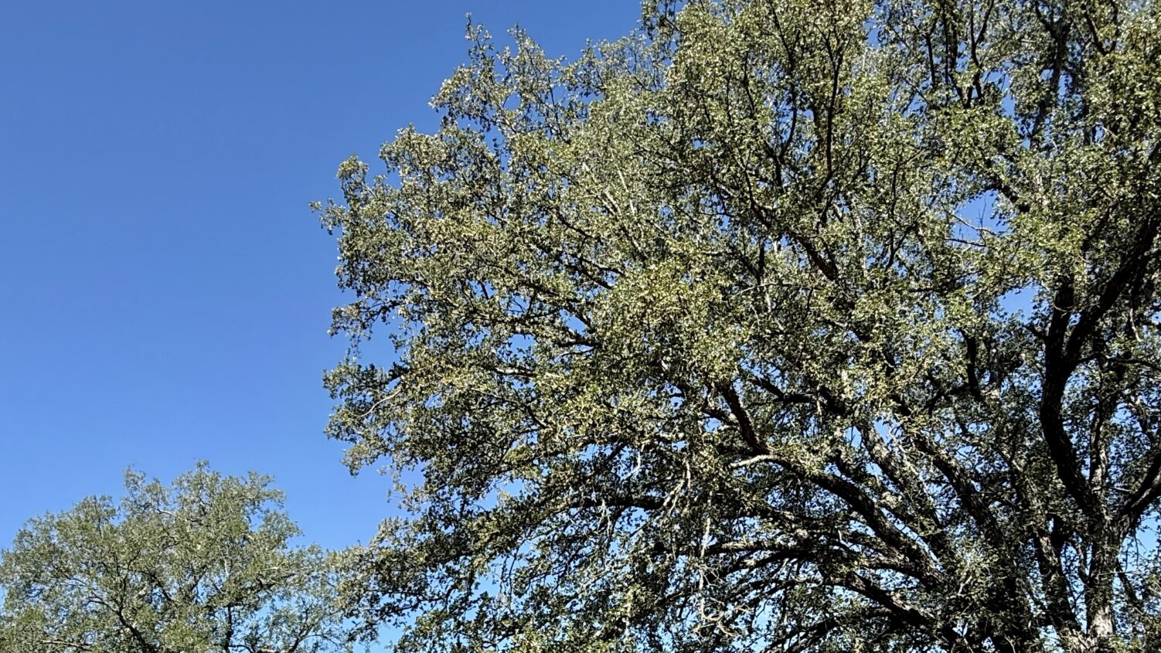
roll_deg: +0.3
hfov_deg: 71.9
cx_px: 594
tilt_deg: +14.7
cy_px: 643
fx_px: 800
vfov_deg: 39.5
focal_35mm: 26
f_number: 2.2
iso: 50
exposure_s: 1/876
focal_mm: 2.22
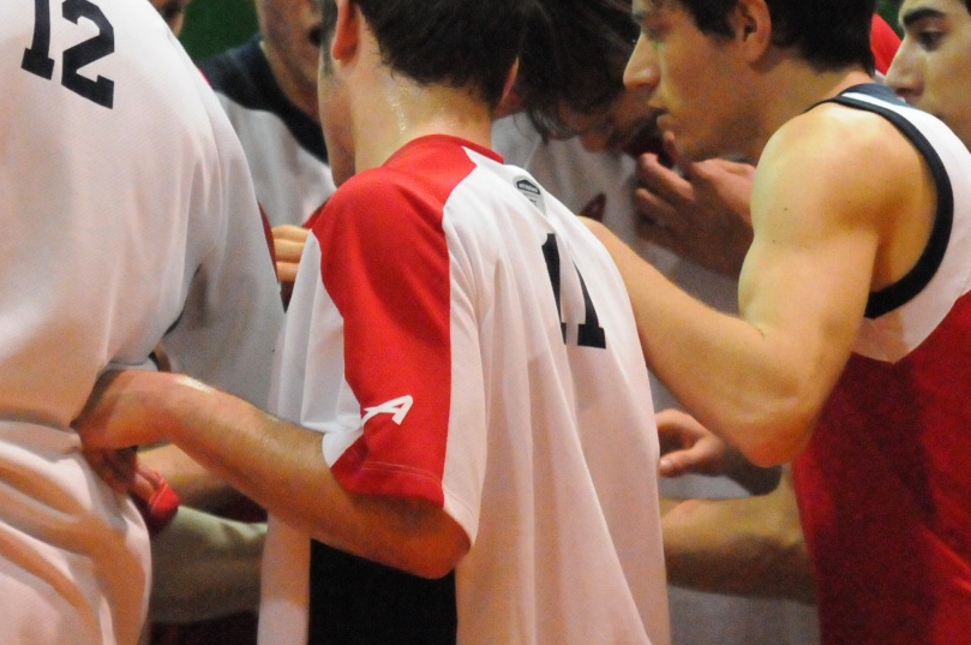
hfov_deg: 4.8
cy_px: 14
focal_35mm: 434
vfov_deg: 3.2
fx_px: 11689
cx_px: 356
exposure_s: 1/250
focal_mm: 130
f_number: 3.2
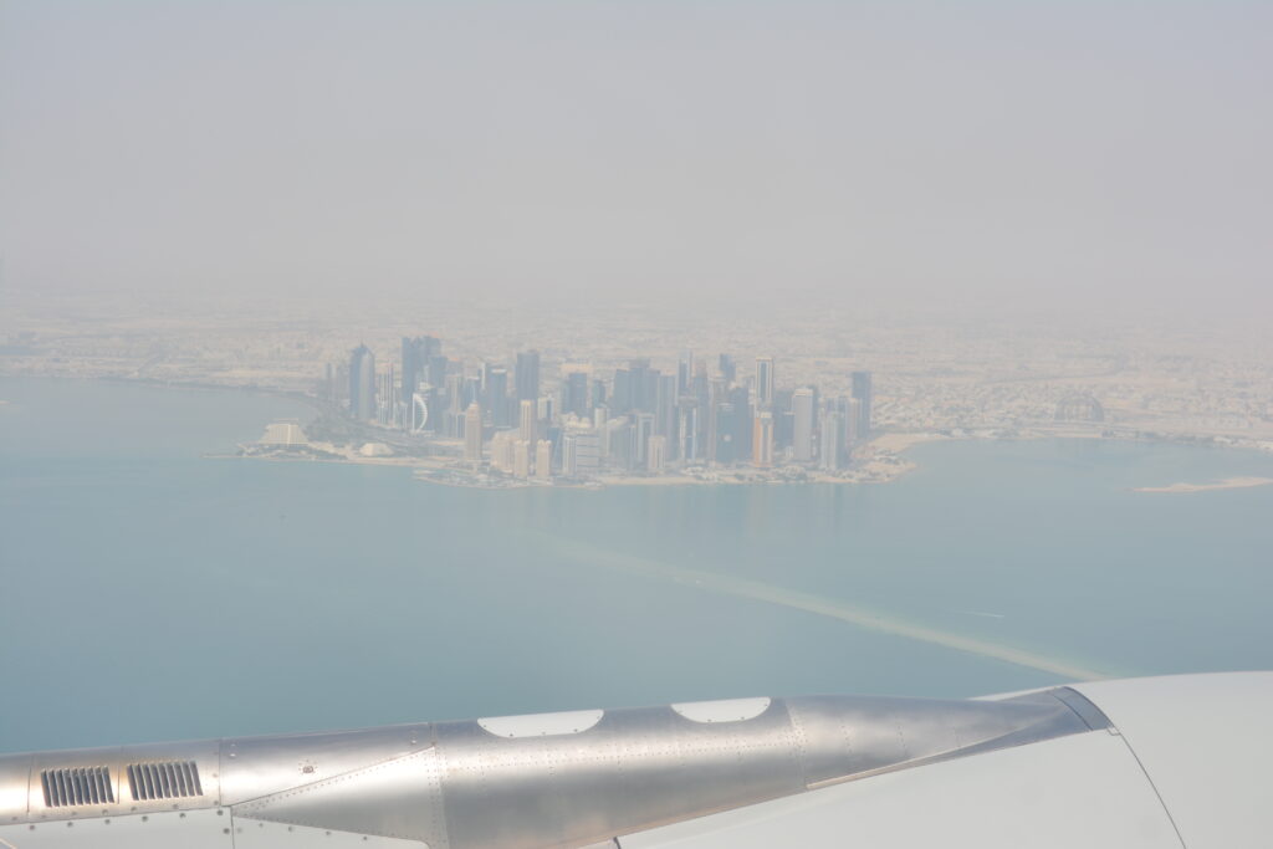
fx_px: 2228
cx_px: 636
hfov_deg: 31.9
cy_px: 424
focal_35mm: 63
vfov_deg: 21.6
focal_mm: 42
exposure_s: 1/320
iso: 100
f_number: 9
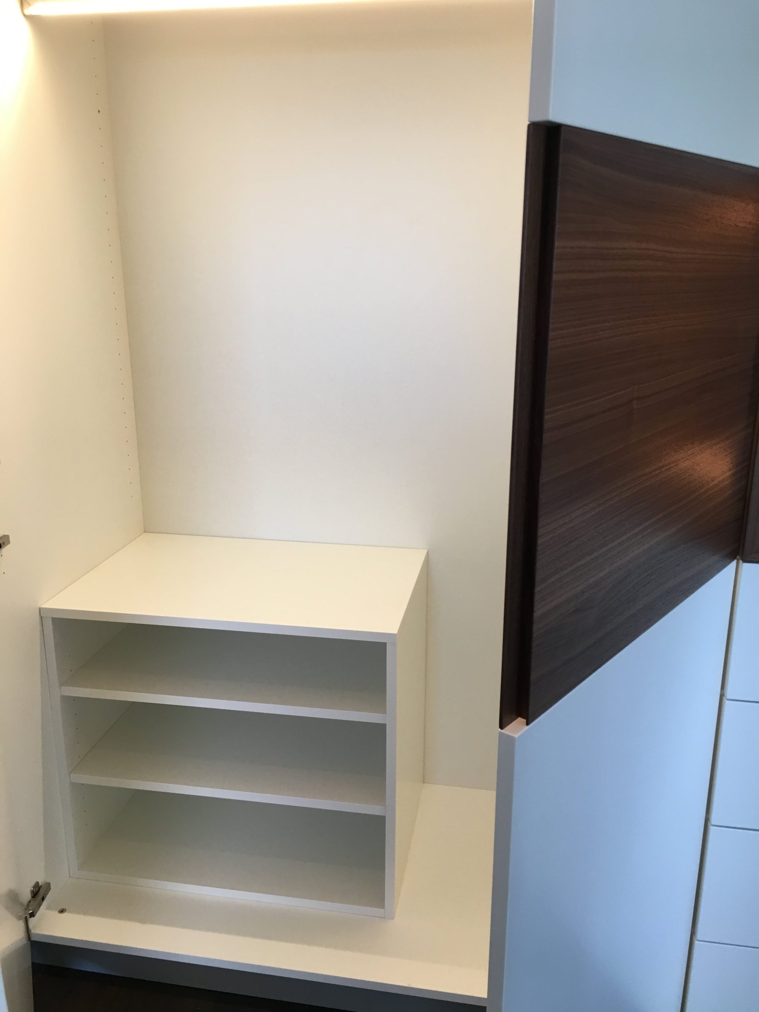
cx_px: 380
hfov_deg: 48.2
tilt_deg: -17.3
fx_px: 848
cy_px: 506
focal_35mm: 29
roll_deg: +0.1
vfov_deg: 61.7
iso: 50
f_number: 2.2
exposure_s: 1/33
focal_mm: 4.15
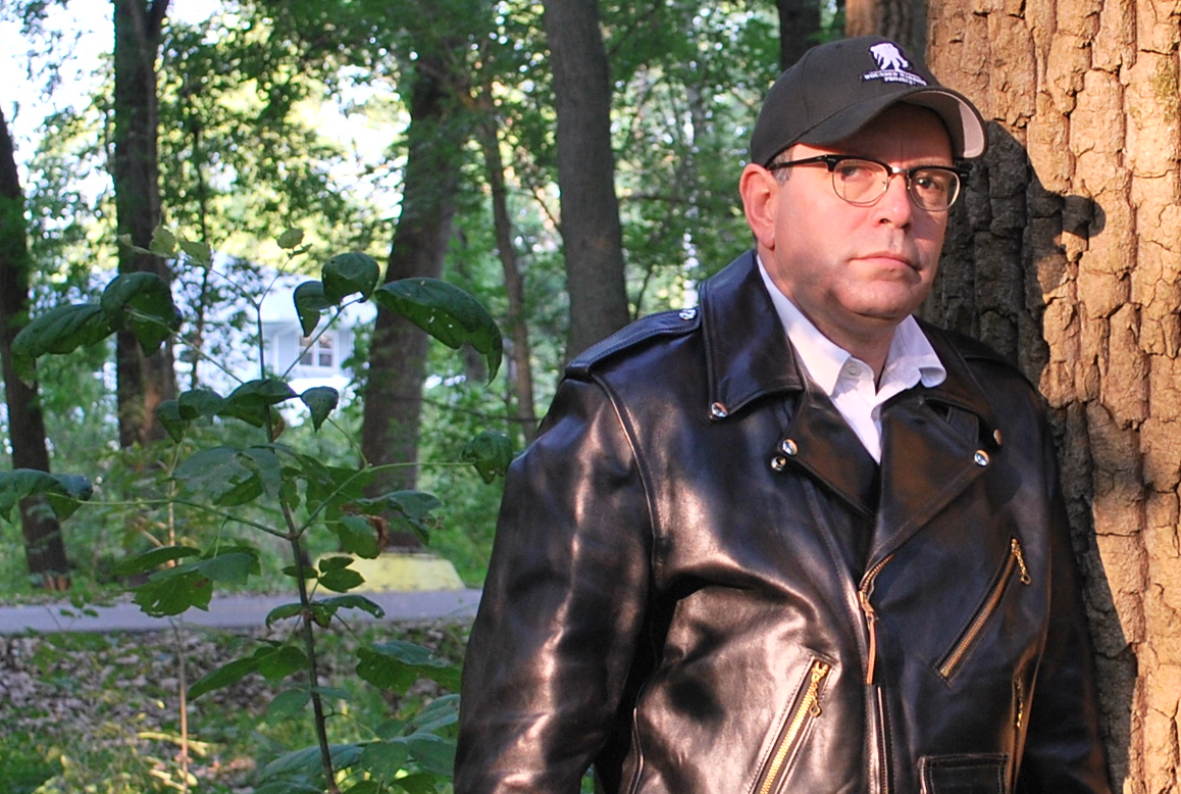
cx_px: 859
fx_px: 3453
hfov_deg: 19.3
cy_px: 428
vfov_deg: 13.1
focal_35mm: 105
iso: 200
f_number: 4.5
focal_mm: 28
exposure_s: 1/40
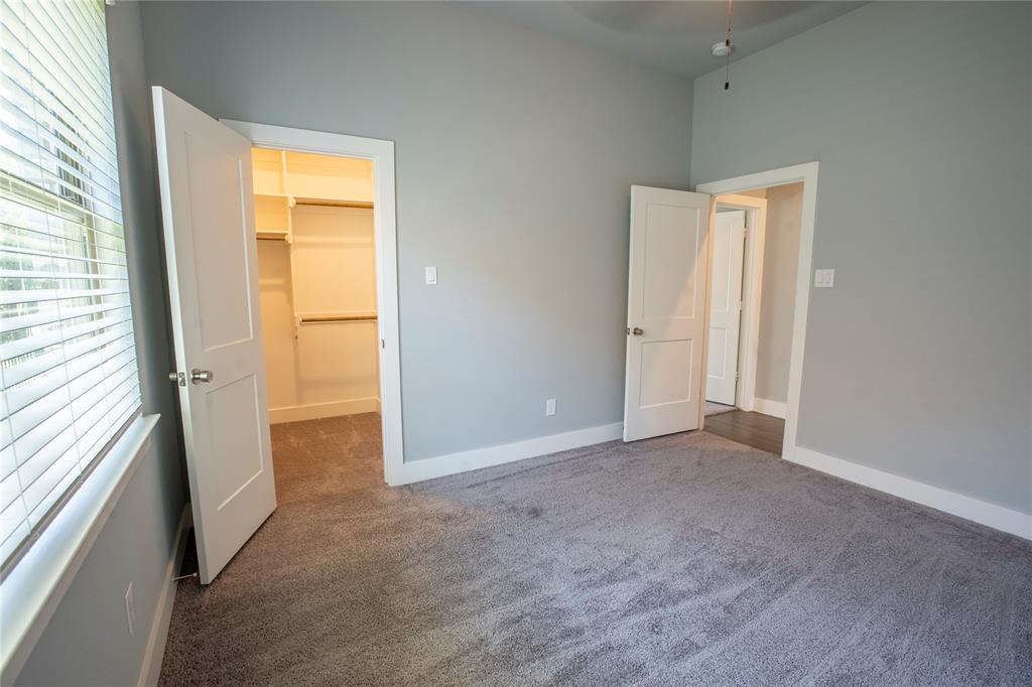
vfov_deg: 73.7
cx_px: 516
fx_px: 458
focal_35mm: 16
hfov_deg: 96.8
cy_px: 344
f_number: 8
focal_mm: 16
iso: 800
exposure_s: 1/400
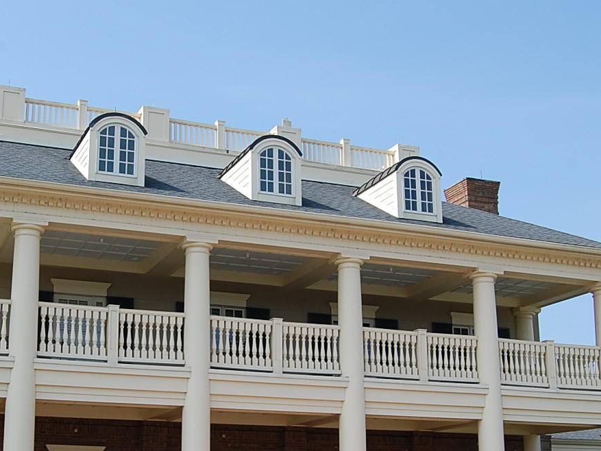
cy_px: 311
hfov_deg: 33.6
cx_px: 211
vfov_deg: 25.6
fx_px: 987
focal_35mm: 57
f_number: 9
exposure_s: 1/320
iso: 200
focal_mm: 23
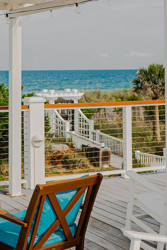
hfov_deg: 17.8
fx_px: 528
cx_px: 32
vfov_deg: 25.9
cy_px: 31
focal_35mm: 76
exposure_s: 1/400
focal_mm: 28
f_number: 6.3
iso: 50
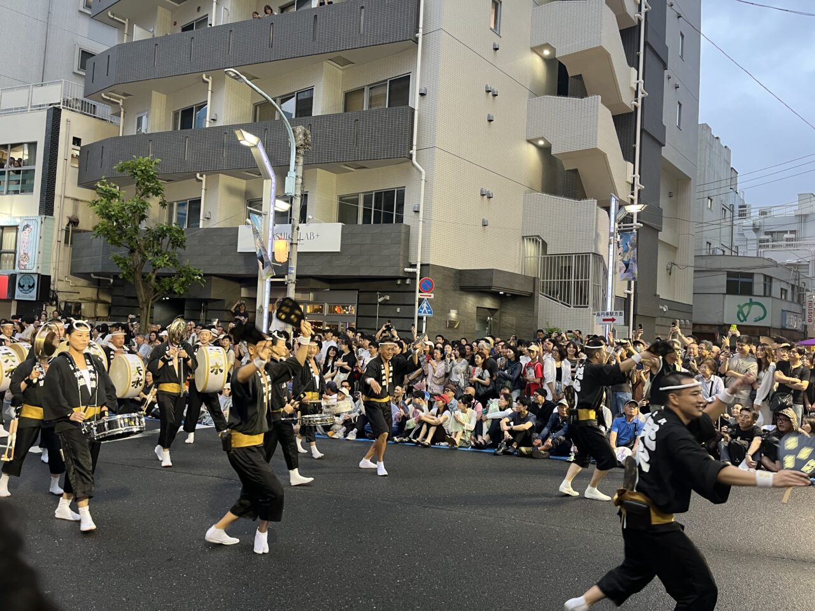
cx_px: 408
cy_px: 306
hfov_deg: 67.3
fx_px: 612
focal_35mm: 26
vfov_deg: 53.1
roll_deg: -3.4
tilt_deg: +1.4
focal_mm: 5.1
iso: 125
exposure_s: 1/50
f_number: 1.6
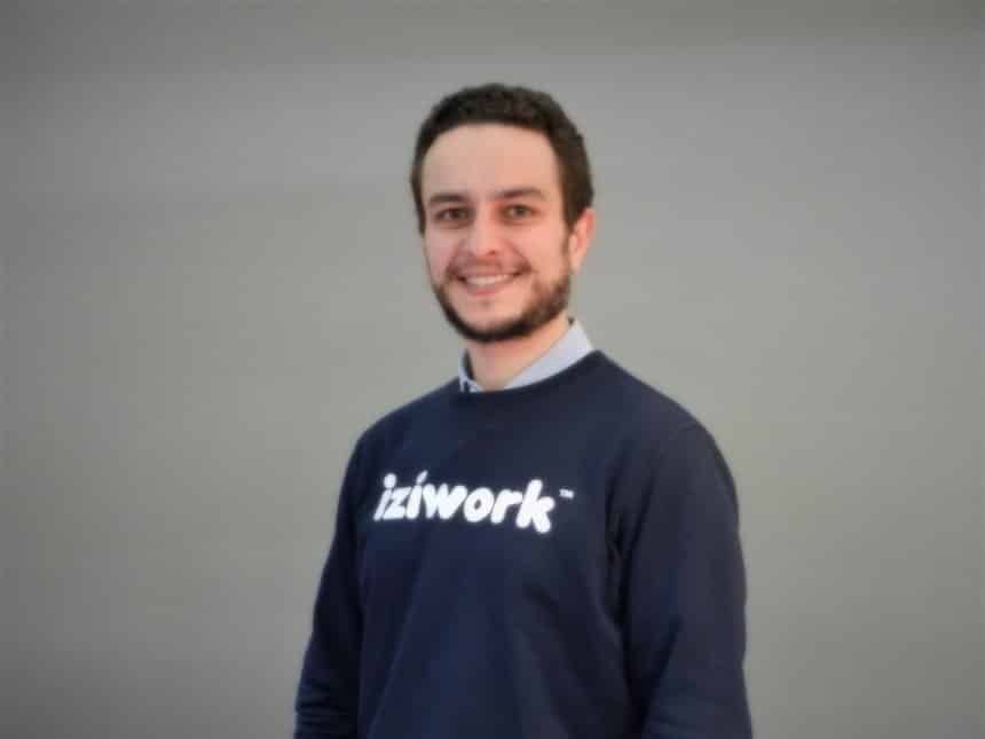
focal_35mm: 68
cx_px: 492
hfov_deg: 28.6
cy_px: 370
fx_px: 1935
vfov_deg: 21.6
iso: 400
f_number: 4.6
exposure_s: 1/6
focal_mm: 12.3
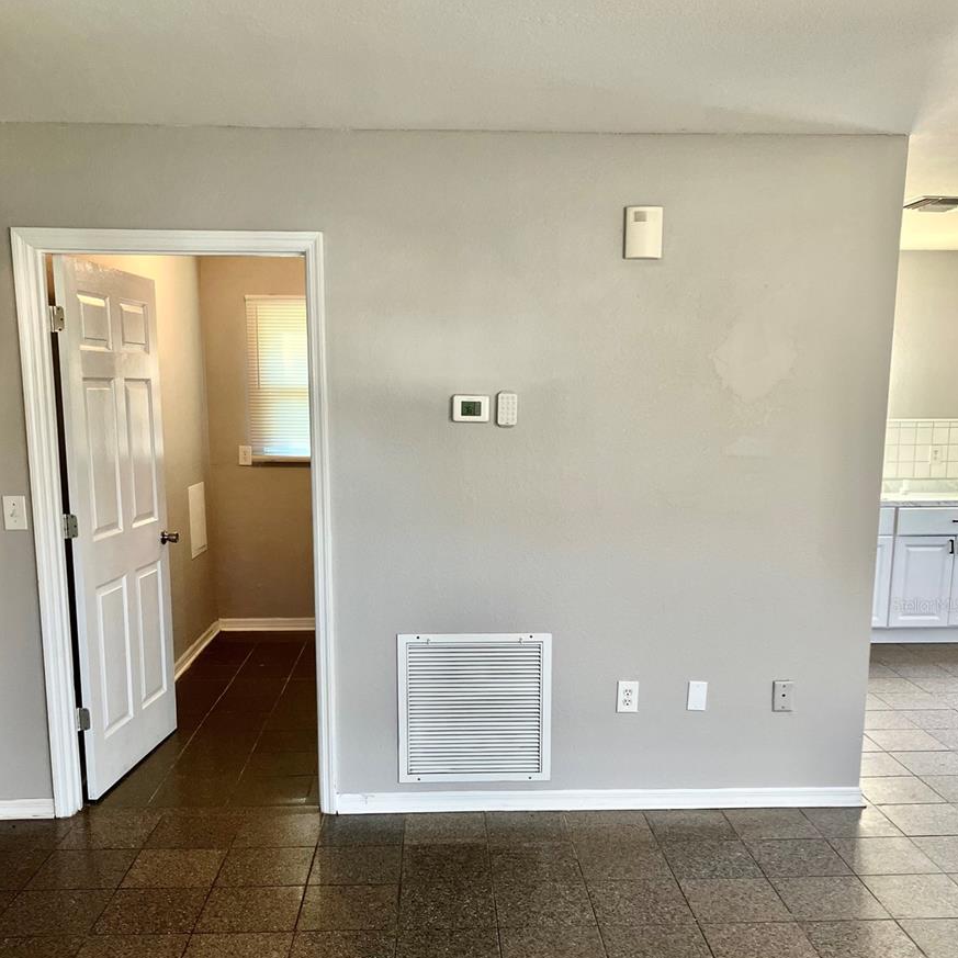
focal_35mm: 34
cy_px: 605
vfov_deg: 48.0
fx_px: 1065
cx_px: 475
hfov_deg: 48.5
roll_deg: +0.2
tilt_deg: -9.9
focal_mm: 3.99
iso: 200
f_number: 1.8
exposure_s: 1/60
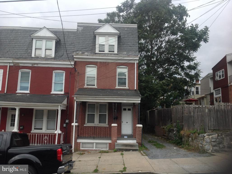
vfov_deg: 40.6
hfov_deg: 52.7
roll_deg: -1.7
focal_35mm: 35
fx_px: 234
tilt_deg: +10.1
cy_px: 87
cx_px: 116
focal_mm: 4.28
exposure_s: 1/796
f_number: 2.4
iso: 50
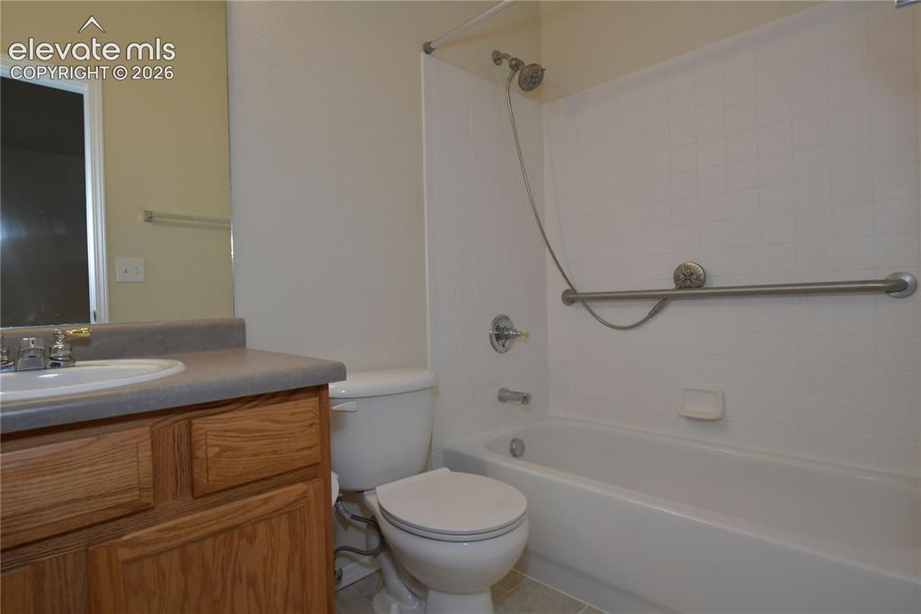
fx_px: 486
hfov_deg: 86.9
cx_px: 460
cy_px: 307
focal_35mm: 19
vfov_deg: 64.5
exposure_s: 1/160
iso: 1250
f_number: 9
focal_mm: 19
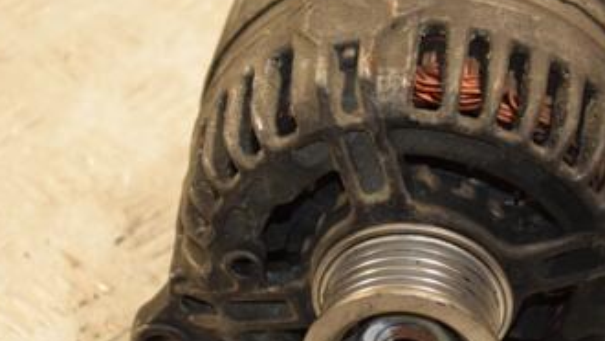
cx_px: 409
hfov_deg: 12.1
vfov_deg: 6.9
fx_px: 2841
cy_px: 191
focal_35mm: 177
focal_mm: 62
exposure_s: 1/200
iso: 800
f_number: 5.3
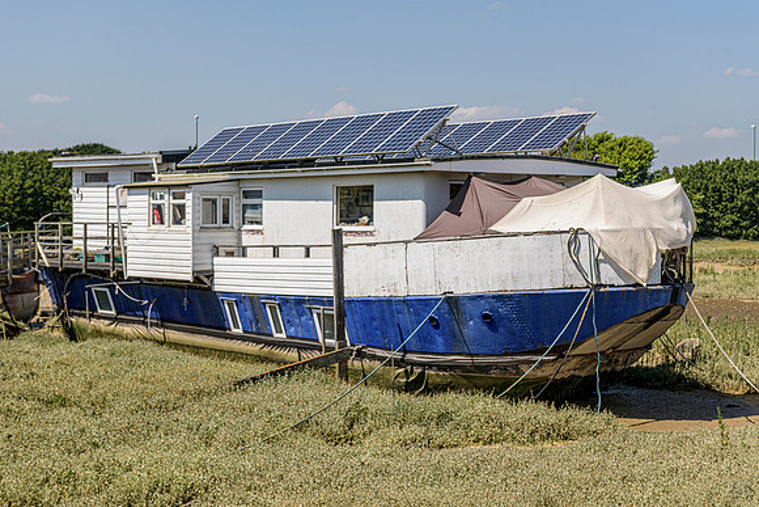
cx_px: 380
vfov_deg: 23.9
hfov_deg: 35.2
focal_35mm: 57
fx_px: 1196
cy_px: 254
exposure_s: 1/1000
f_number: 5.6
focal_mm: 55
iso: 64
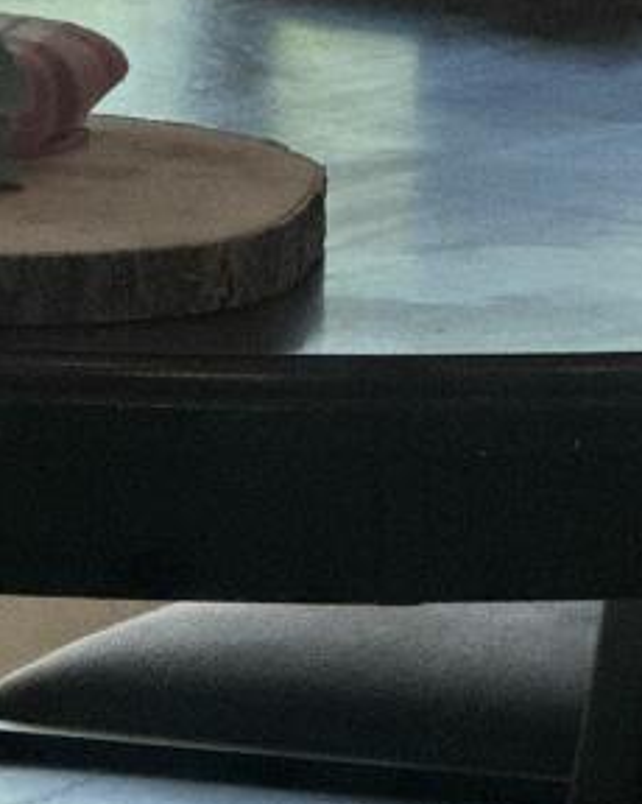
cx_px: -234
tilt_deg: -6.2
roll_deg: -0.7
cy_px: -226
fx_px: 12411
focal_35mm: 522
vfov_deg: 3.7
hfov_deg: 3.0
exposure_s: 1/120
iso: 200
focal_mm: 9
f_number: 2.8
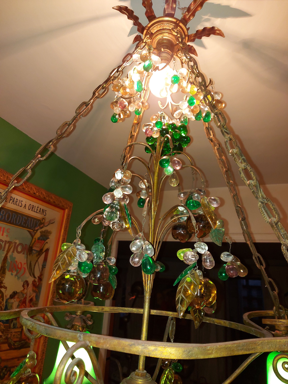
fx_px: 266
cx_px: 144
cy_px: 192
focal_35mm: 24
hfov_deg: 56.8
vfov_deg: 71.6
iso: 200
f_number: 1.8
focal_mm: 5.23
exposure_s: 1/50
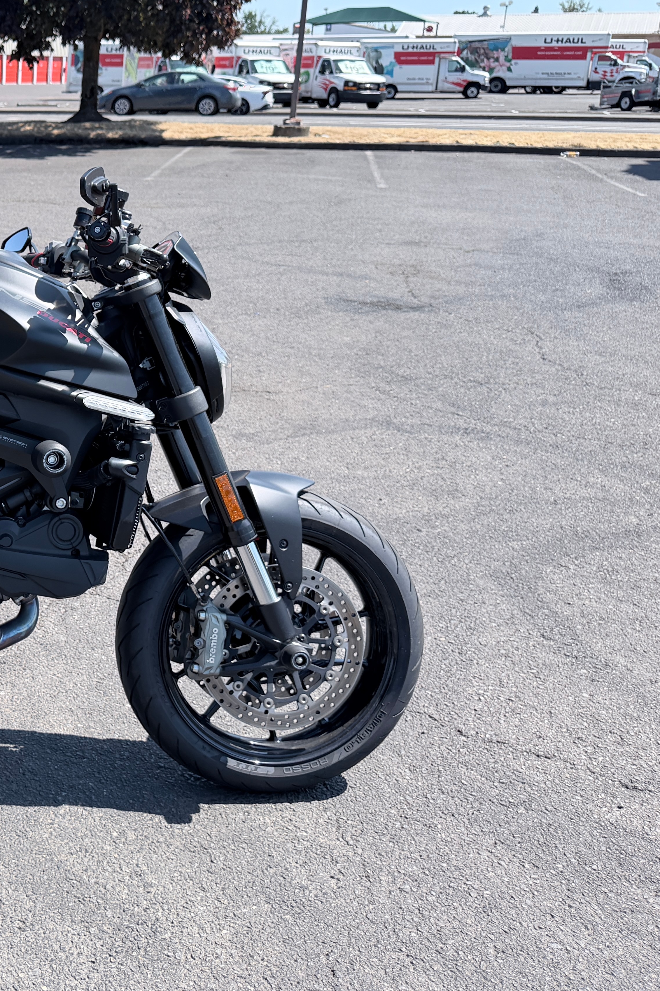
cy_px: 441
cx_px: -92
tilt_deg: -16.4
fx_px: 1155
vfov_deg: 46.3
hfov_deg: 28.5
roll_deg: -0.9
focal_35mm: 42
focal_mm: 6.76
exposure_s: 1/2370
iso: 100
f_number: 1.78
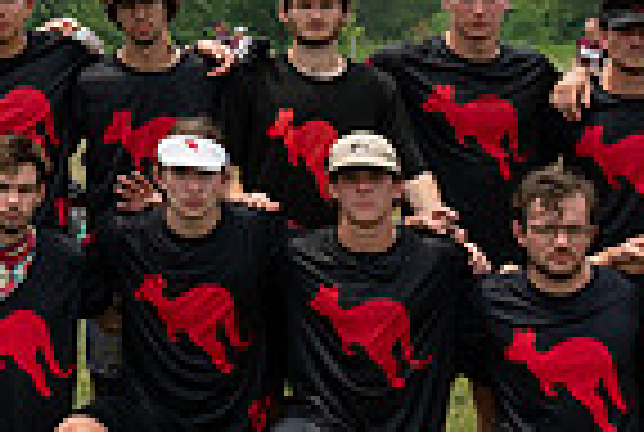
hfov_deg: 17.0
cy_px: 34
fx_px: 1954
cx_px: -302
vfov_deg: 12.5
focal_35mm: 109
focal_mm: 24
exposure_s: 1/2000
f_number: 5.6
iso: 500
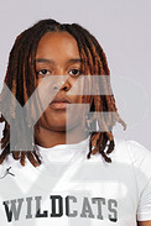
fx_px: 1007
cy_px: 201
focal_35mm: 160
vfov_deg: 12.7
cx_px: 54
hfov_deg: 8.6
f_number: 8
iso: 250
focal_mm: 65
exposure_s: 1/200
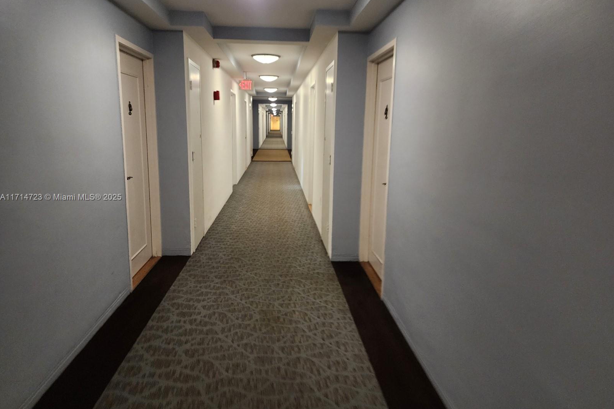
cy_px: 198
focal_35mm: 24
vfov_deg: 53.1
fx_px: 409
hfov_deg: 73.7
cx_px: 306
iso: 500
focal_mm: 6.4
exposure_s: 1/24
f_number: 1.8
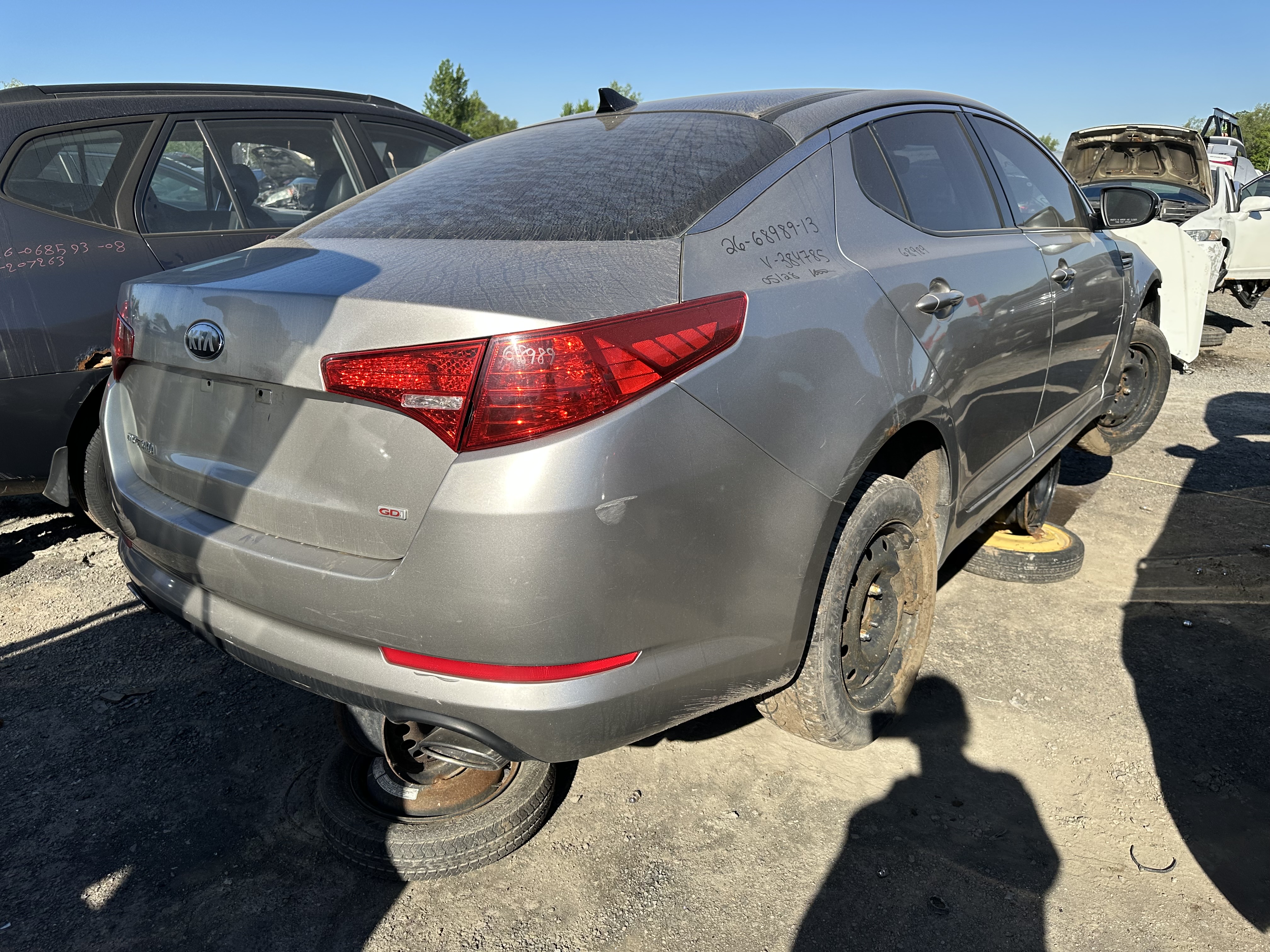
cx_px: 635
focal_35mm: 24
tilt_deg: -17.3
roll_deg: -0.3
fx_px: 881
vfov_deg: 56.8
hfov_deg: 71.6
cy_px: 476
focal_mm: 6.86
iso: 80
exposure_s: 1/3247
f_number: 1.78
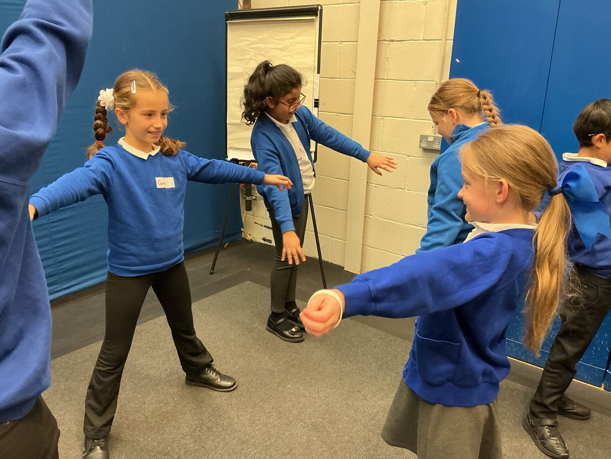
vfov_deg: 48.2
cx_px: 306
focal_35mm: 29
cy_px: 230
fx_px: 512
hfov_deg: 61.7
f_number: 1.8
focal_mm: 3
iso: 125
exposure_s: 1/60
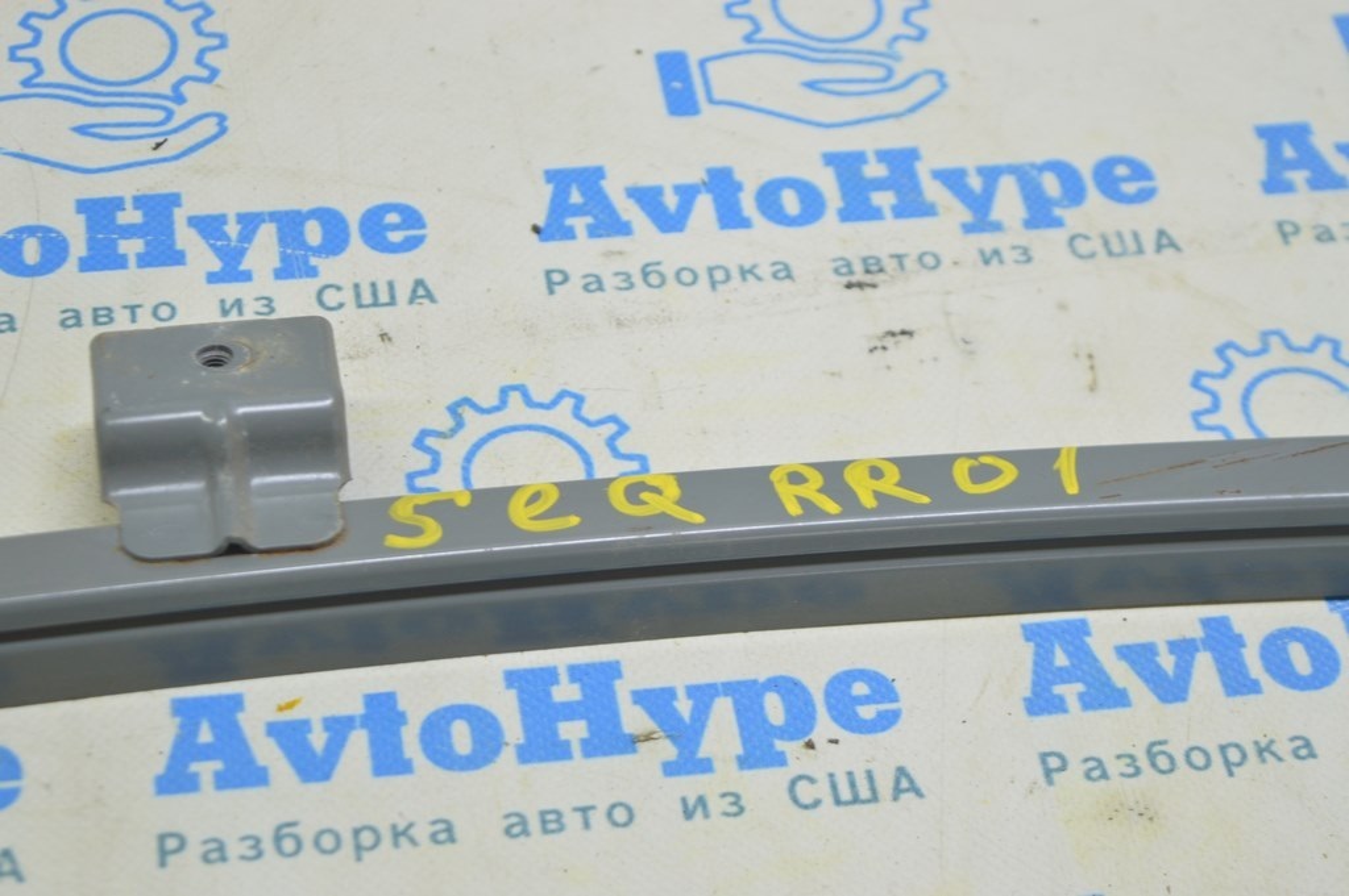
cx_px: 674
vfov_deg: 16.5
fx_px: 3089
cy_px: 448
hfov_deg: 24.6
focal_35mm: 82
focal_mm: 55
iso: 400
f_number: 5.6
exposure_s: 1/20
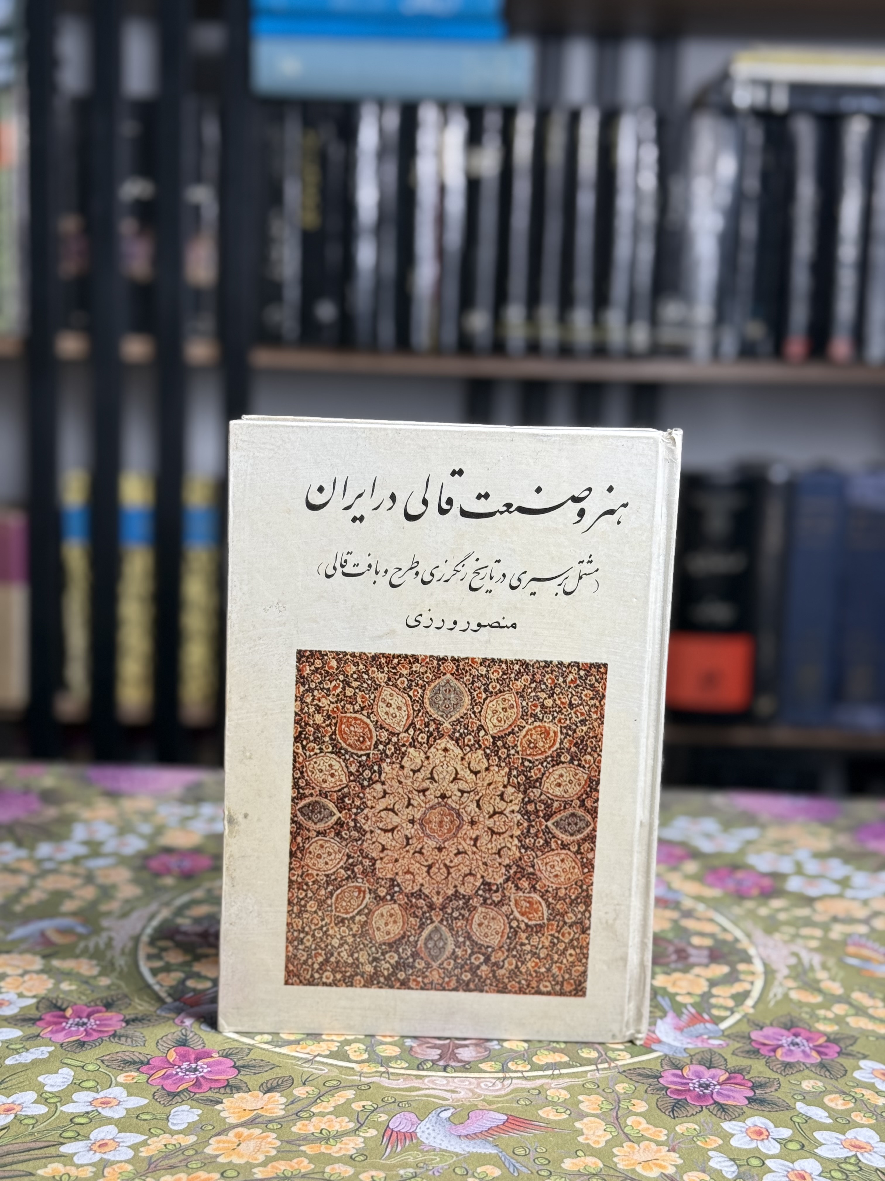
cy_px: 590
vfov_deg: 39.7
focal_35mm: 48
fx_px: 1636
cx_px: 442
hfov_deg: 30.3
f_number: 1.78
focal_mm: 6.76
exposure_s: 1/100
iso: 64
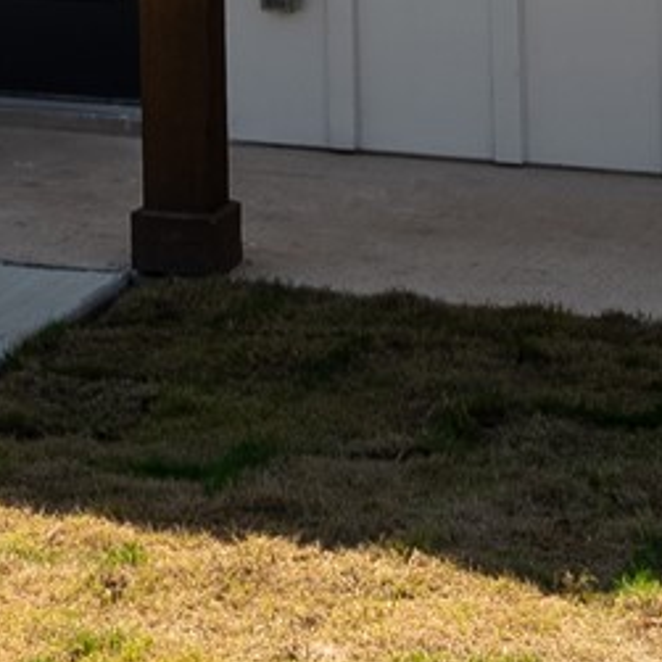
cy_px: -673
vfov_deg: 9.8
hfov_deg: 10.2
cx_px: -393
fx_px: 3569
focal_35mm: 165
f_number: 9
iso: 100
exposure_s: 1/800
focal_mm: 22.4
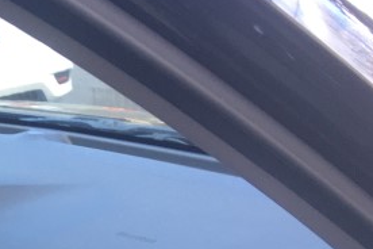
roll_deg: +2.9
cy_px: 426
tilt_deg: -23.5
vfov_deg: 11.5
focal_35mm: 112
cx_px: -265
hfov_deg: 15.9
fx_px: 1160
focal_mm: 4.15
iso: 25
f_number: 2.2
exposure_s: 1/60
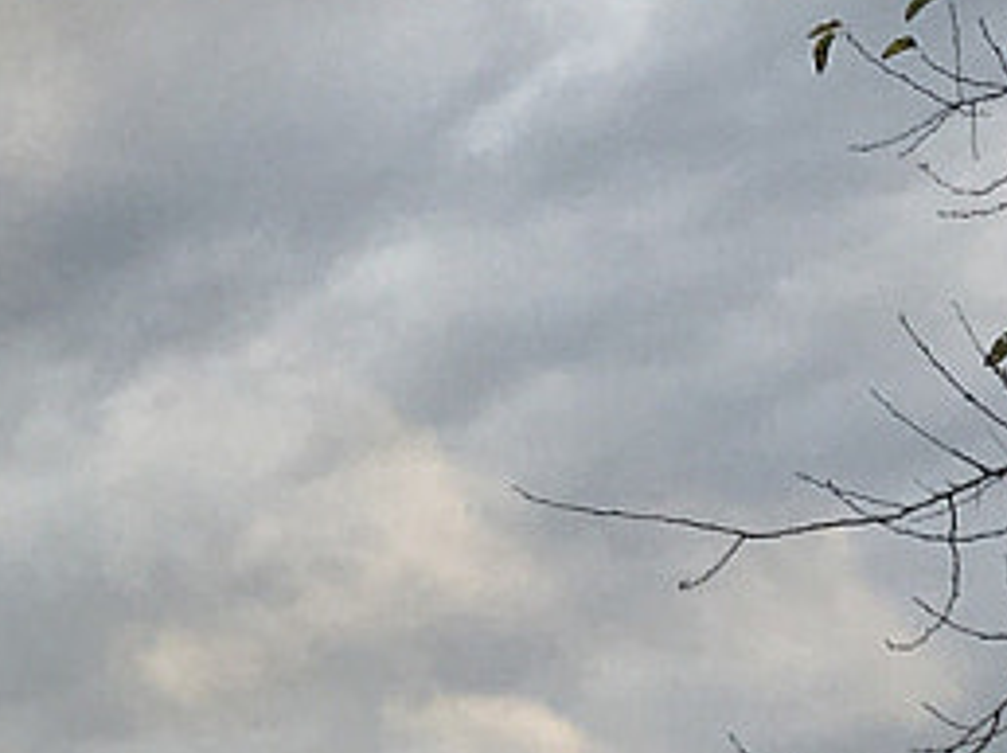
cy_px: -90
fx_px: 5231
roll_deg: -0.4
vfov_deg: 8.2
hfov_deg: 10.0
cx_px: -1124
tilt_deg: +19.7
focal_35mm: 180
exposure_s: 1/974
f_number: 2.2
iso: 25
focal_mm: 4.15
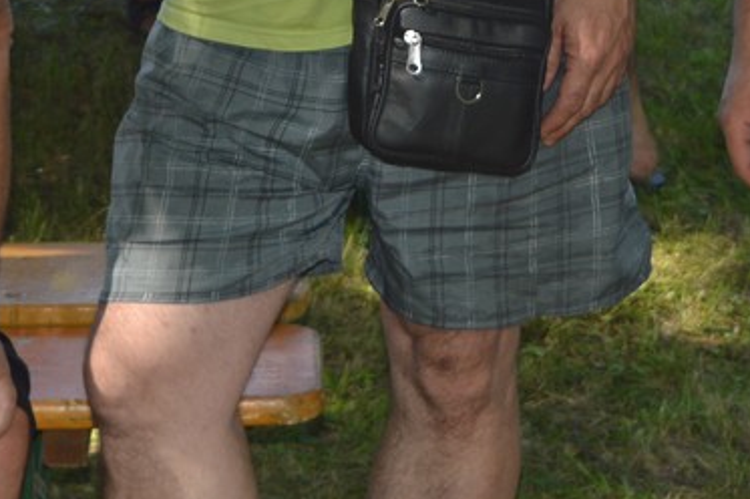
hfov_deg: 13.7
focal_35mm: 150
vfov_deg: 8.9
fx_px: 3126
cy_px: -296
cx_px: 340
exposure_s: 1/200
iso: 100
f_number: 4
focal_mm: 23
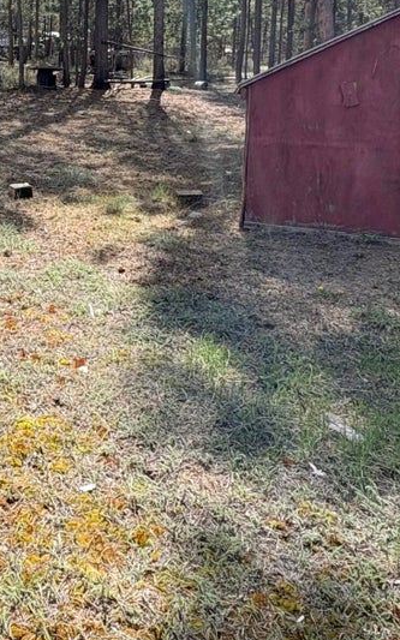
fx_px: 663
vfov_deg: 48.3
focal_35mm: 38
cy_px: 119
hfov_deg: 31.7
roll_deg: +0.2
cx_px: 28
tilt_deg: -5.9
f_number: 2.2
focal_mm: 2.22
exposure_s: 1/707
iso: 50
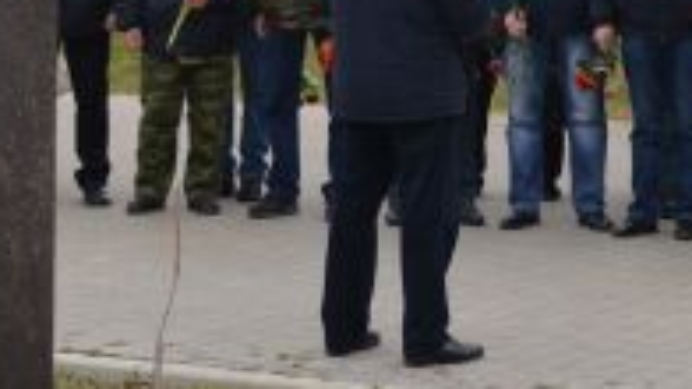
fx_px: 2698
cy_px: -18
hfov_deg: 14.5
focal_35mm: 147
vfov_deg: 8.2
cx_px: 632
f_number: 4
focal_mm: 23
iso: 100
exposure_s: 1/160
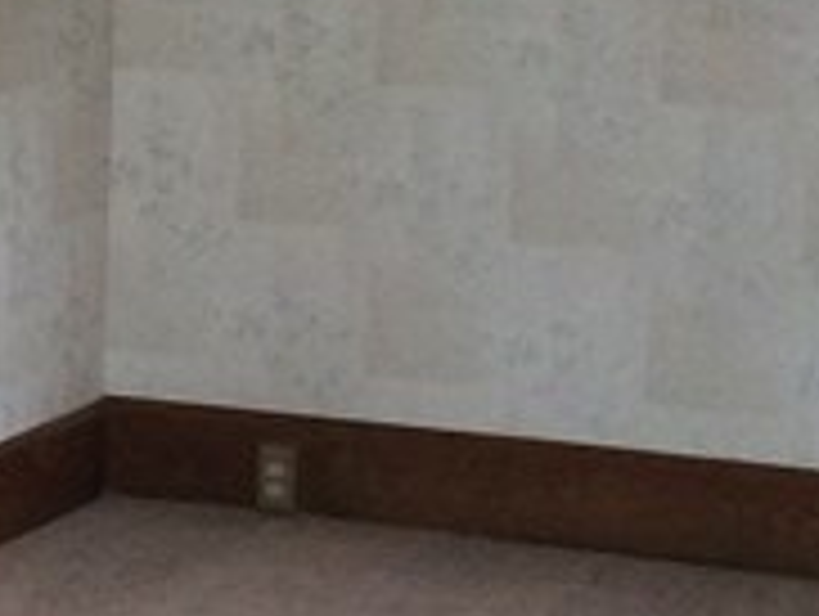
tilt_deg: -7.2
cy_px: 225
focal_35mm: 163
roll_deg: +0.6
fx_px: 3862
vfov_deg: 9.1
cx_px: -374
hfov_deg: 11.6
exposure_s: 1/30
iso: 200
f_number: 2.2
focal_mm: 4.15
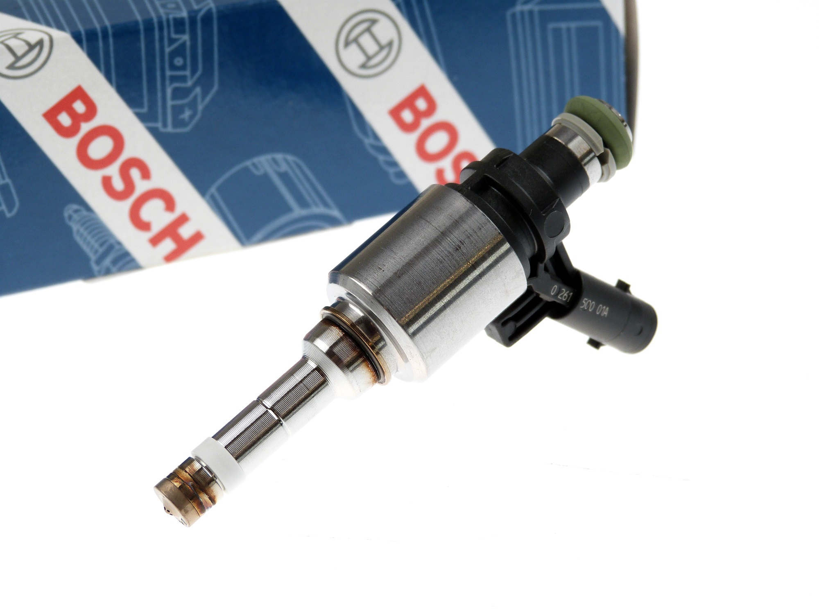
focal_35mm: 88
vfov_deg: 16.8
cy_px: 307
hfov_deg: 22.3
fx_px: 2082
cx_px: 410
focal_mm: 15.8
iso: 100
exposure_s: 1/100
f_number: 3.6
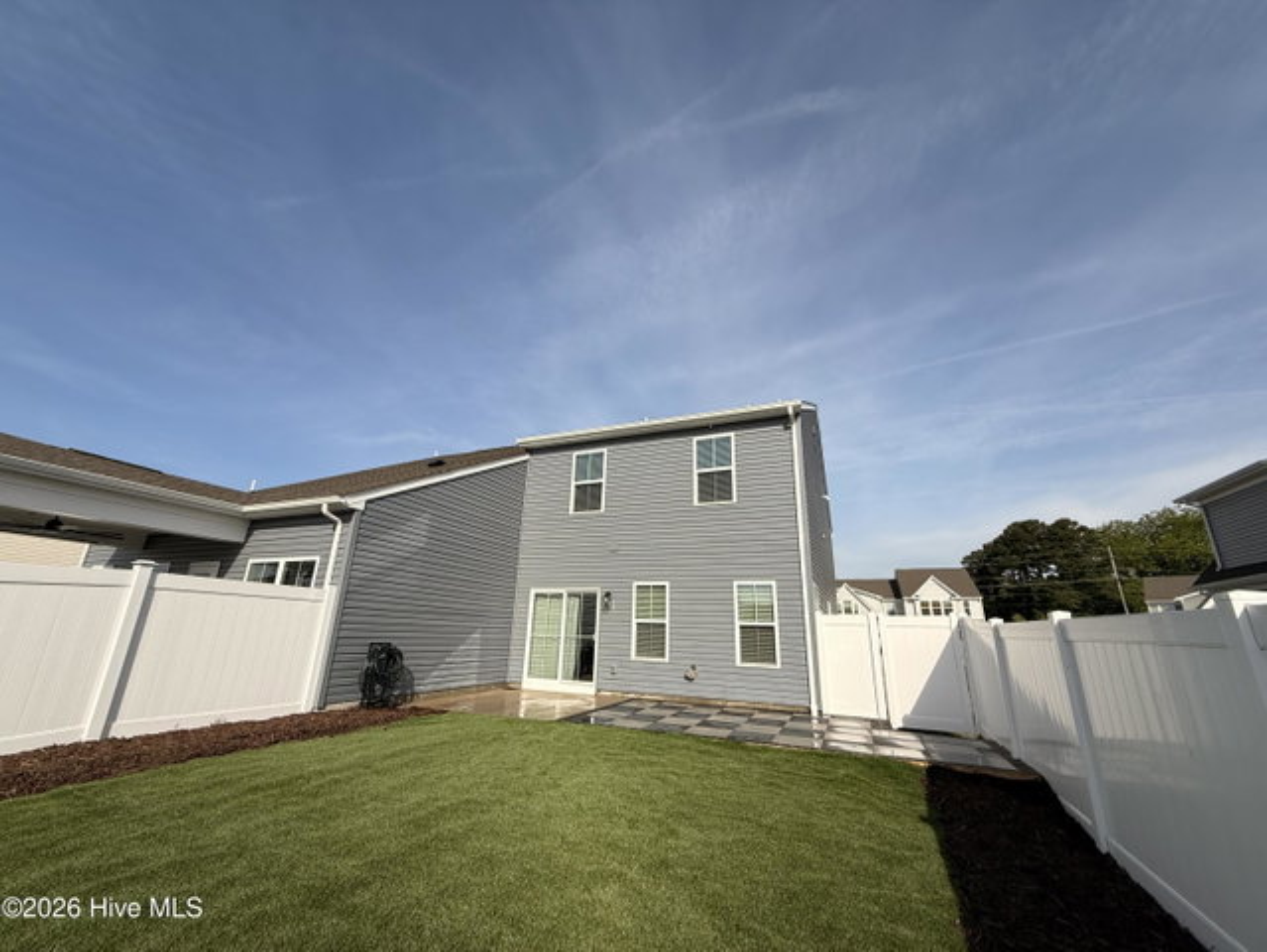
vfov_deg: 85.7
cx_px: 634
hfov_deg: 102.0
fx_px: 513
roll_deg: -2.2
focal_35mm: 14
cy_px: 476
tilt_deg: +17.6
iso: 50
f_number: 2.2
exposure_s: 1/3663
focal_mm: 2.22
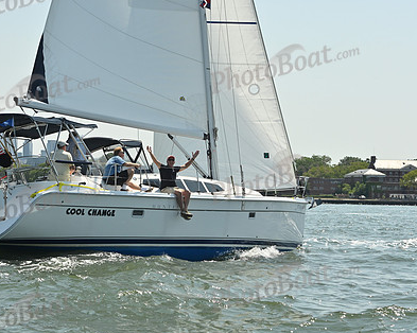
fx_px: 1197
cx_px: 156
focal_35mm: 97
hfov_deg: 19.7
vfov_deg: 15.8
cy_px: 136
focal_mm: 70
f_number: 9
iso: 320
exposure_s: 1/1250
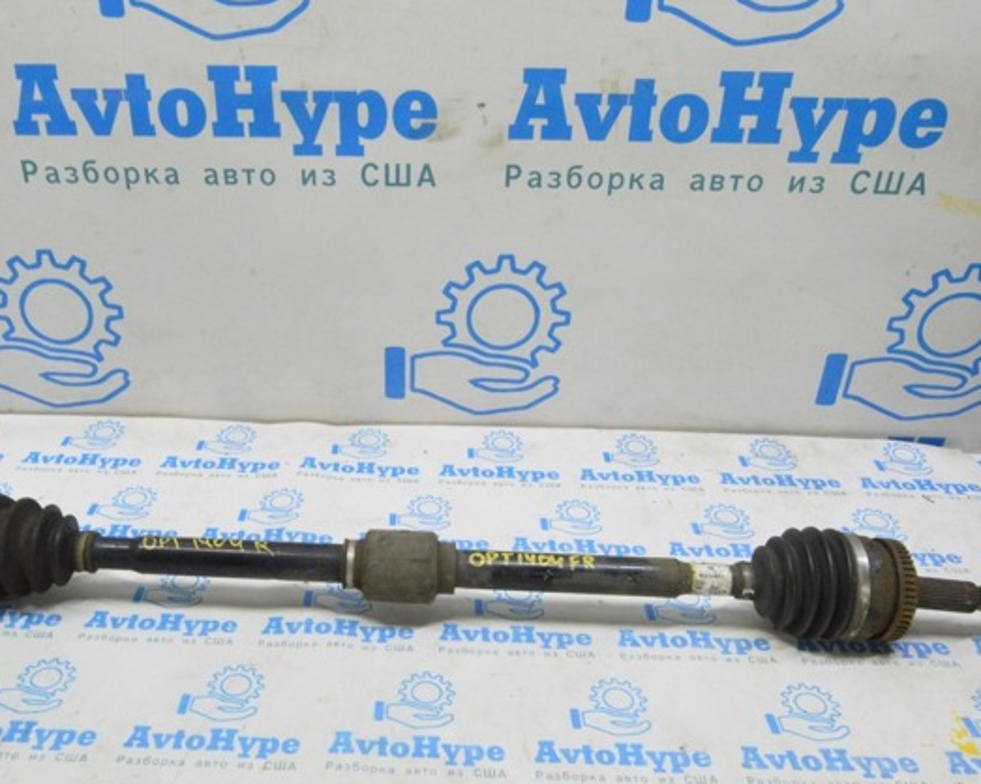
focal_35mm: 31
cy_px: 397
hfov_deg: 56.9
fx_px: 900
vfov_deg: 47.1
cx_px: 411
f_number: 20
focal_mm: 18
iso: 6400
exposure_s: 1/20
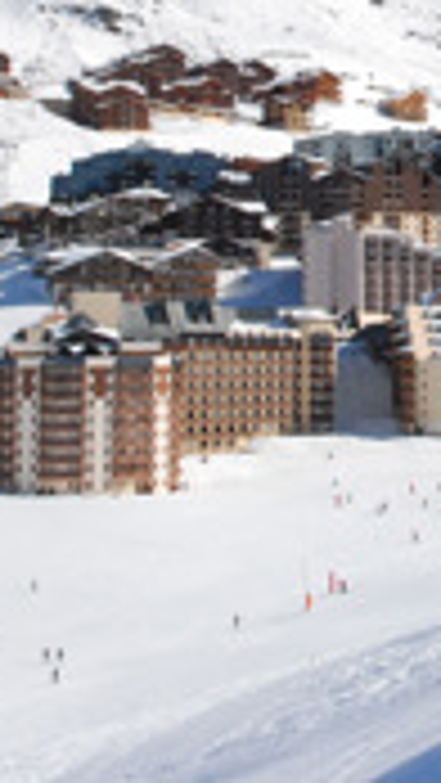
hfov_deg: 8.5
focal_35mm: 141
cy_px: 34
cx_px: 590
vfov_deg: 15.1
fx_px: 2918
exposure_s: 1/4000
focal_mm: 31
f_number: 8
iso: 800
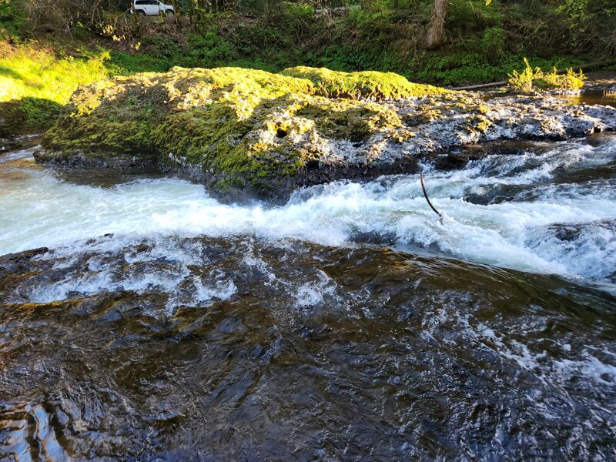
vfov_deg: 58.9
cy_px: 231
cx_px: 308
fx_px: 409
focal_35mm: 23
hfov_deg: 73.9
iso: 100
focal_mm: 5.4
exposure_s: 1/180
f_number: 1.8
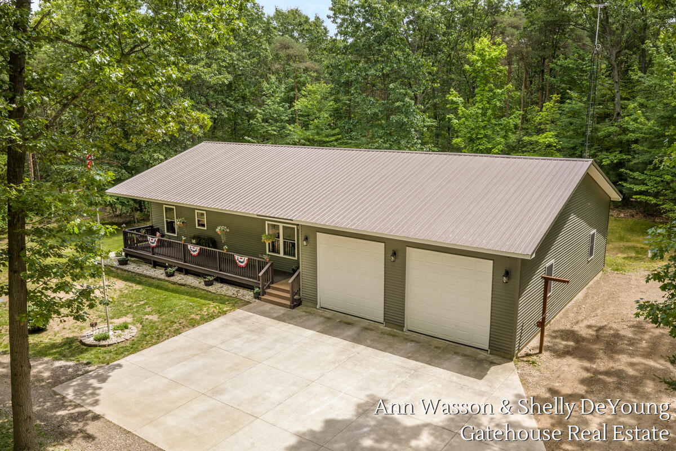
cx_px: 338
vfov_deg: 46.4
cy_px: 226
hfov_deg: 65.5
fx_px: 526
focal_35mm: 28
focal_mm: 14.45
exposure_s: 1/120
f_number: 5.6
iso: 100
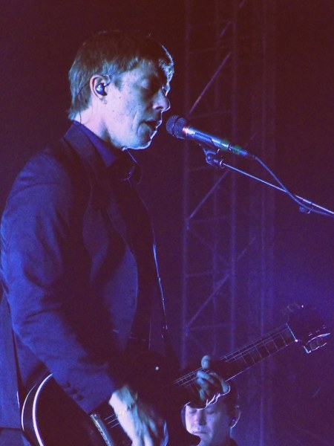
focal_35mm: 235
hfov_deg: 6.3
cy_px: 223
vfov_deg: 8.4
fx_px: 3023
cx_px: 167
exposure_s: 1/50
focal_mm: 41.8
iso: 1600
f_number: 5.6
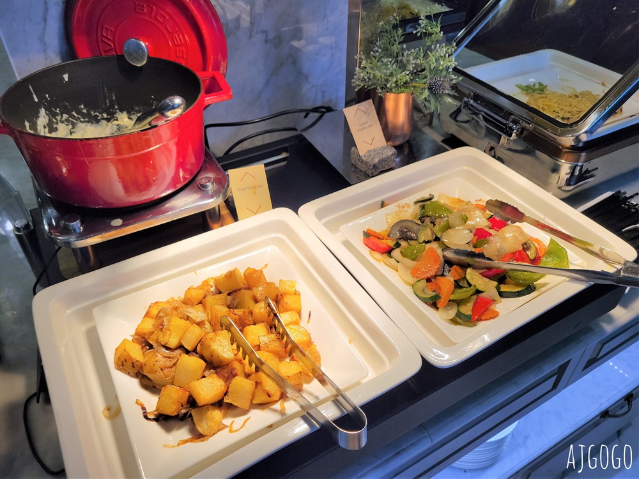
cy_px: 240
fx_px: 480
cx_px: 320
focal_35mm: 26
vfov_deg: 53.1
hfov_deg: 67.3
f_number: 1.8
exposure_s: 1/352
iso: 40
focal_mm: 5.4
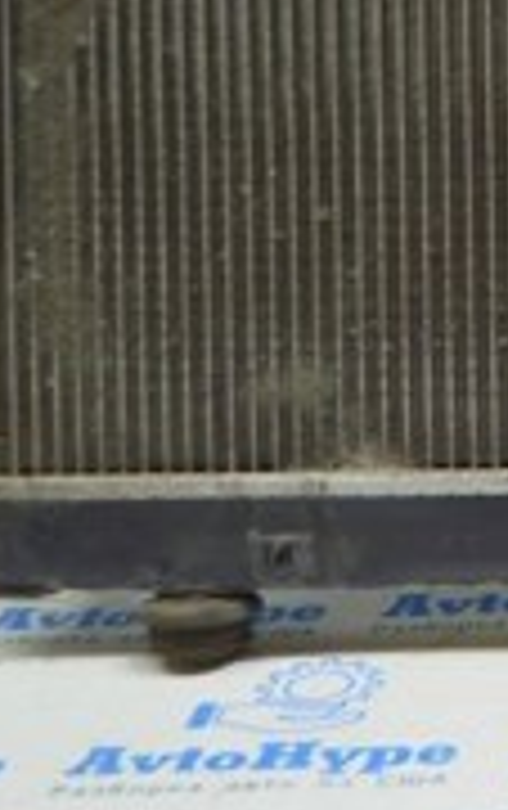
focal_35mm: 125
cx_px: 917
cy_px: 16
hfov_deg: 10.0
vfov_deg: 16.4
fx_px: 2756
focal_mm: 23
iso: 400
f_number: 3.8
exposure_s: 1/40
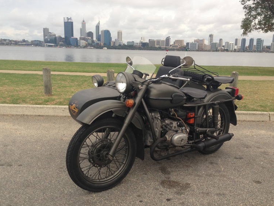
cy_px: 106
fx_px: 277
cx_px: 137
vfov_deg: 40.7
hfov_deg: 52.6
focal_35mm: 35
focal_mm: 4.13
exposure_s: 1/60
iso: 50
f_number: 2.4
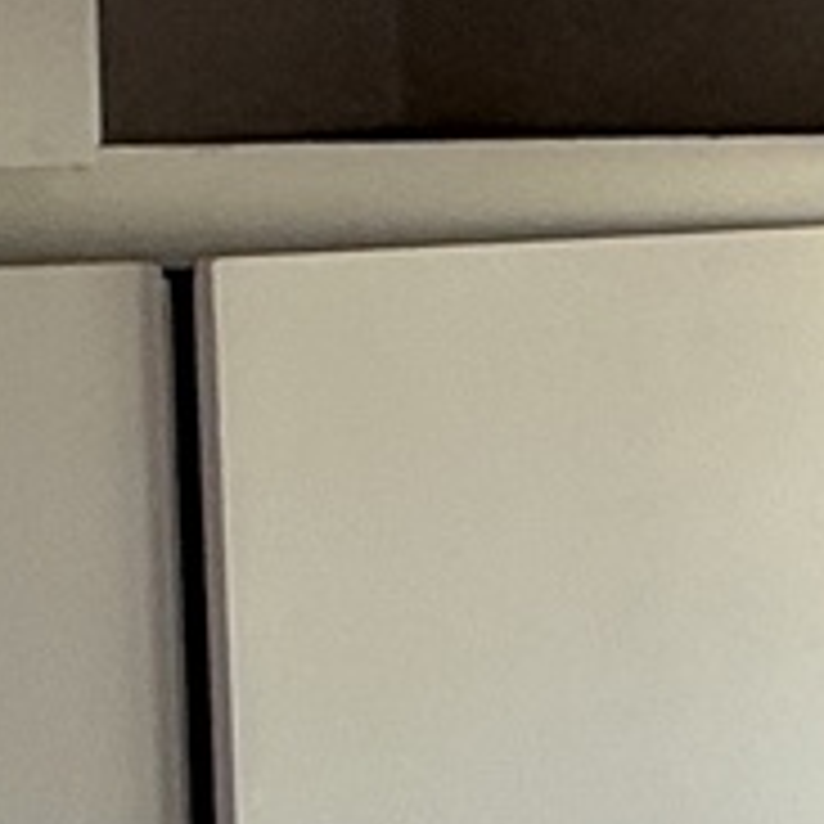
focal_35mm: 130
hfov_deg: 9.7
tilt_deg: -2.0
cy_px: 252
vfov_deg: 13.4
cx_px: 2603
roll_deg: +0.0
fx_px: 3501
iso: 64
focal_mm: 2.22
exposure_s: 1/104
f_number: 2.2
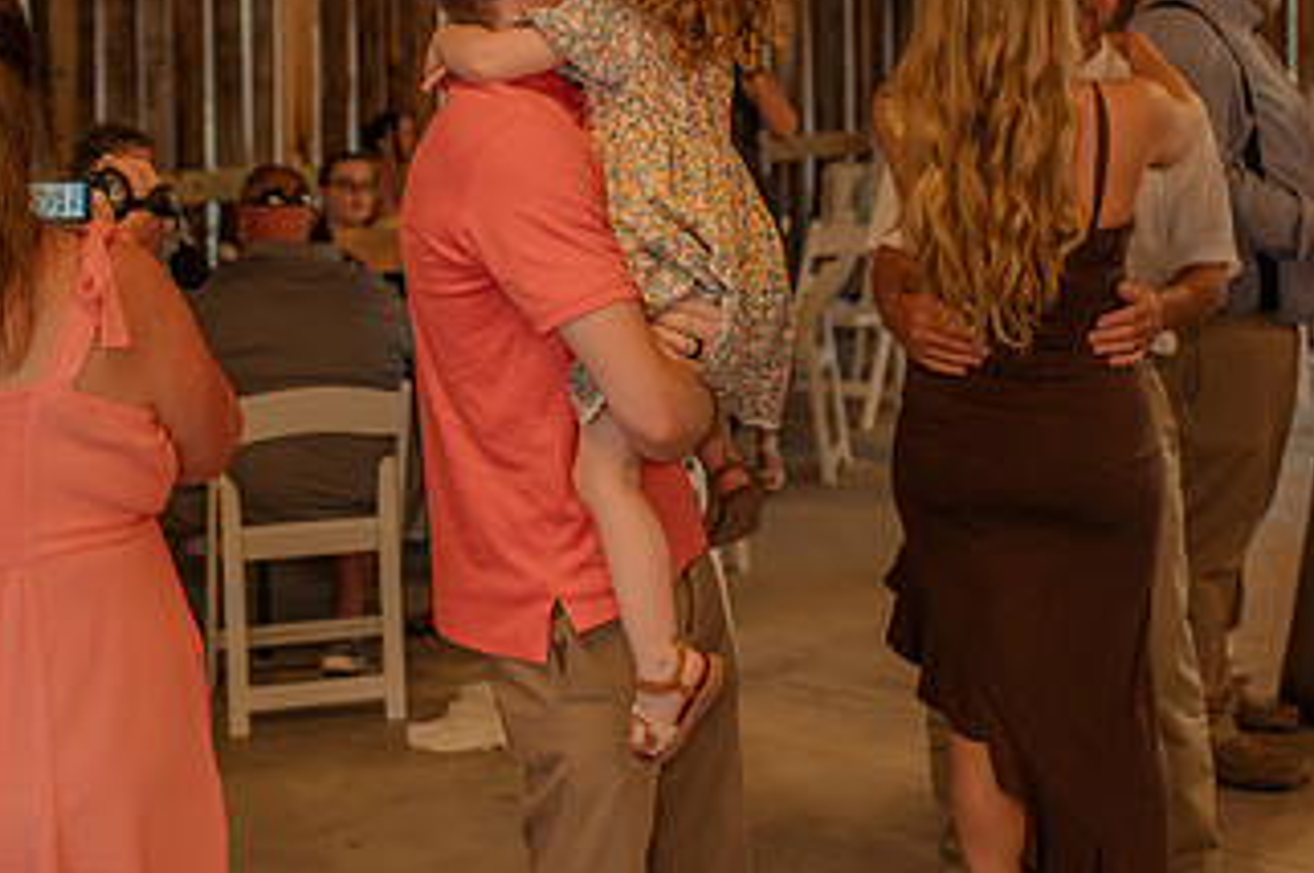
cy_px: 167
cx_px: 751
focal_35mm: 63
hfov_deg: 31.9
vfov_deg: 21.2
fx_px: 2297
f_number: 2.5
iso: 640
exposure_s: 1/200
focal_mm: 35
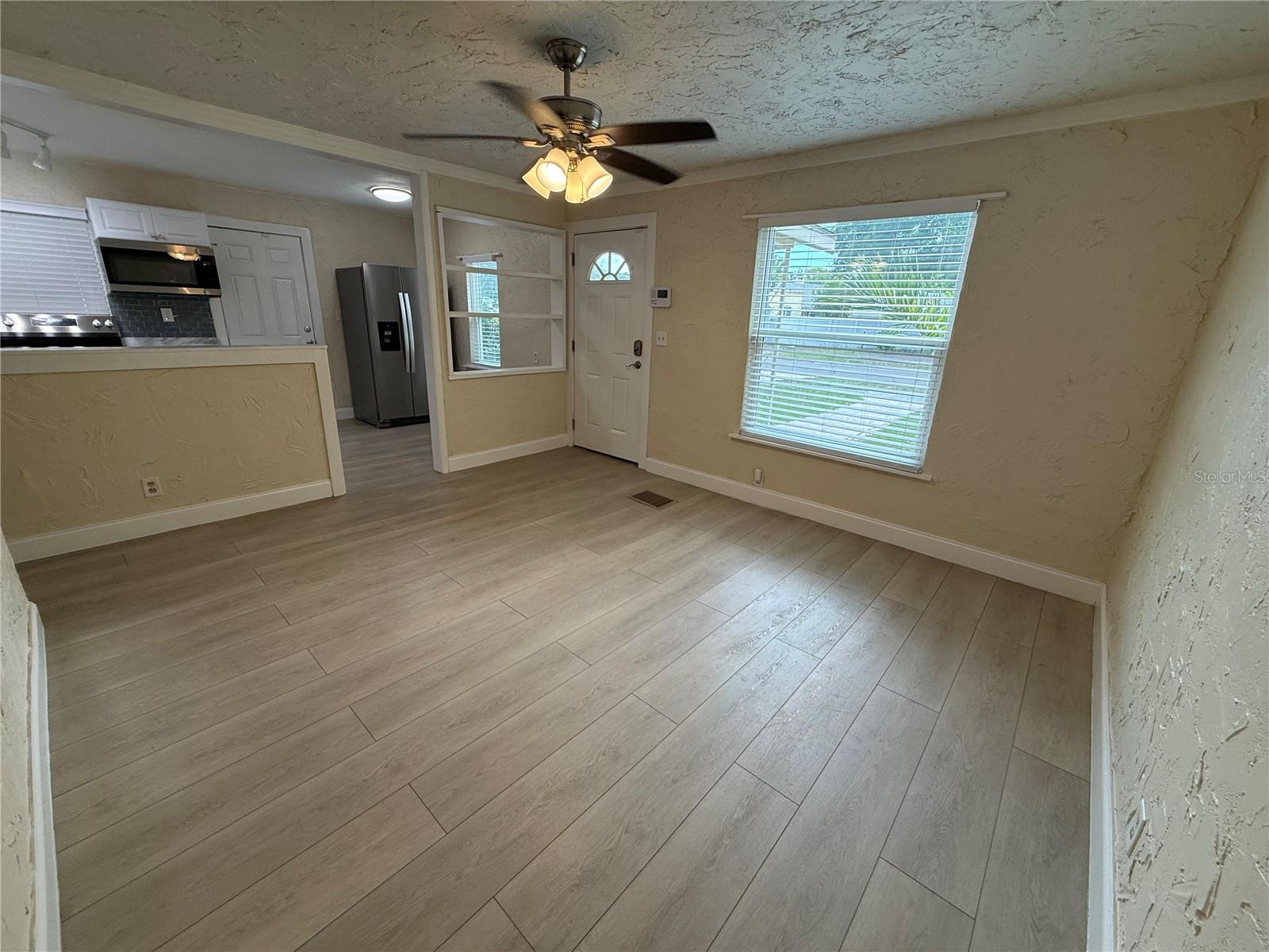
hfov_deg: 102.1
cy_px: 476
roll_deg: -2.9
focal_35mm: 14
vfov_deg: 85.7
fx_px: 513
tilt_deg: -17.6
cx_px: 634
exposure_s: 1/120
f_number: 2.2
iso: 100
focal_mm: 2.22
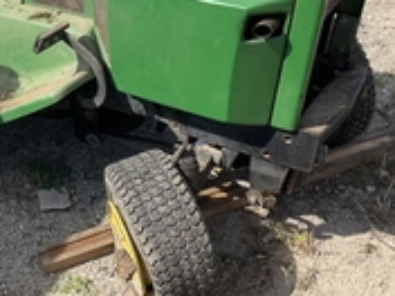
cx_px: 79
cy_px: 47
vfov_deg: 21.9
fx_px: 753
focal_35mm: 66
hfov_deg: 28.7
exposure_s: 1/1076
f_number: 1.8
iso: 25
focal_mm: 3
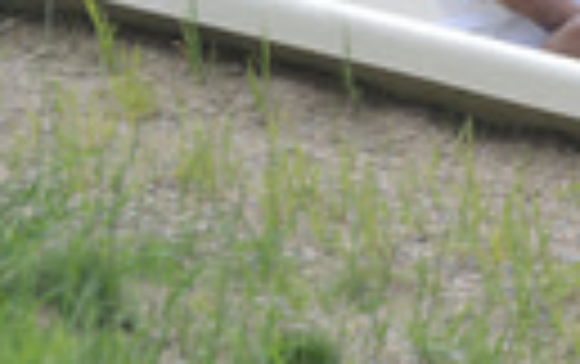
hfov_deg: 3.4
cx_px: 818
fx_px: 9734
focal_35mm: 615
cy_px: 137
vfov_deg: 2.1
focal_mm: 195
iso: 900
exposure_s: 1/640
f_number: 6.3
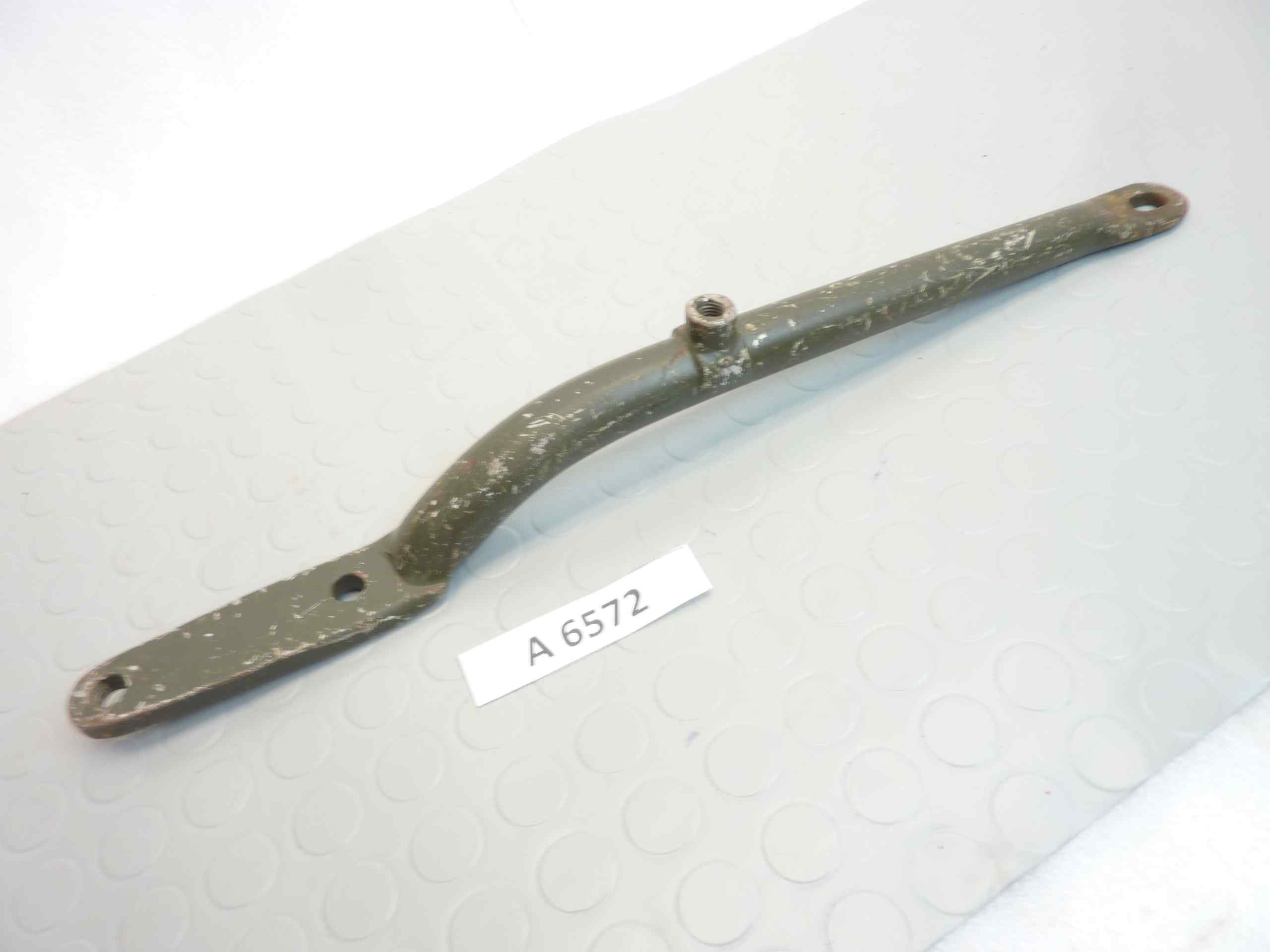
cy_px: 476
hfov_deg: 69.4
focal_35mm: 25
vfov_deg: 54.9
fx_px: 917
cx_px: 635
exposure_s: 1/13
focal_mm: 4.1
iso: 80
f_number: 3.3
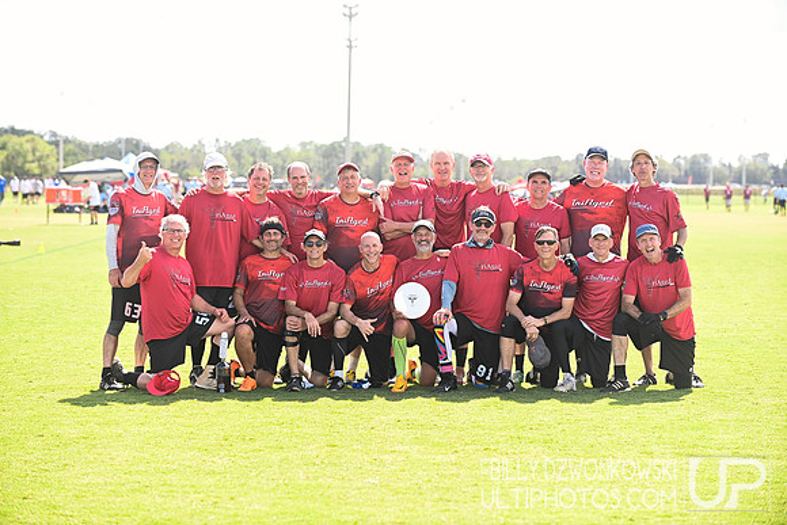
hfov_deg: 17.1
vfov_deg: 11.4
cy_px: 262
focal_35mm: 120
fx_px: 2624
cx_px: 394
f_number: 4
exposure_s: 1/400
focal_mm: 120
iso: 160
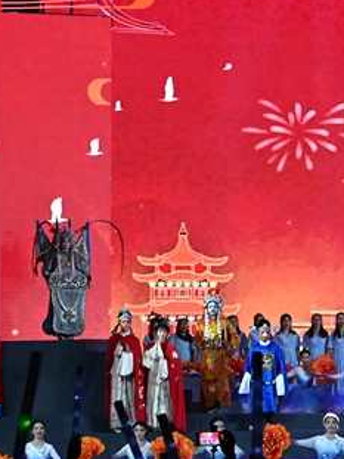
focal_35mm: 280
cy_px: 170
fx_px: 3713
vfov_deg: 7.1
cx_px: 816
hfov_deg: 5.2
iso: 1000
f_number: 4.5
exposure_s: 1/320
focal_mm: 70
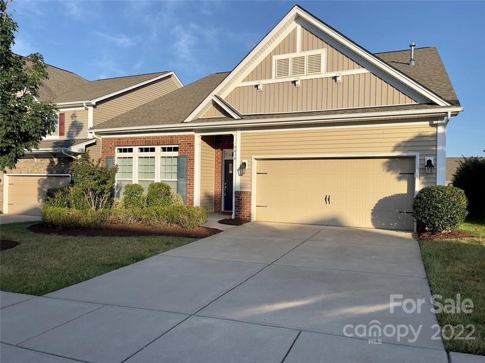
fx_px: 364
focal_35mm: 26
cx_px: 242
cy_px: 182
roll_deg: -1.2
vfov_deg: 53.1
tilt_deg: -0.7
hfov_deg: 67.3
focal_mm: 5.1
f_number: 1.6
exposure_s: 1/3165
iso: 32
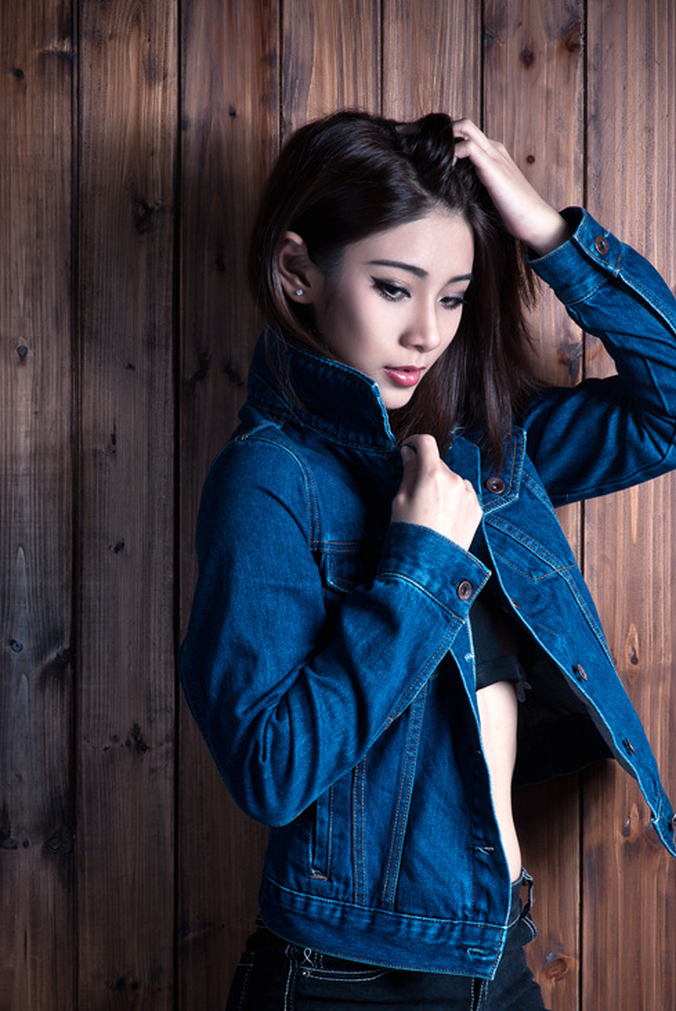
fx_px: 3344
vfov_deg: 17.2
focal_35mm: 119
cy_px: 602
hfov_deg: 11.5
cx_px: 343
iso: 400
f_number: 11
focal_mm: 85
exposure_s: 1/200
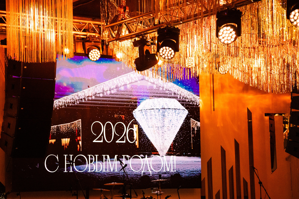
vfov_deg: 12.9
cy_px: 102
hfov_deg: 19.3
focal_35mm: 106
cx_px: 149
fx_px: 880
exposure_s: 1/500
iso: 6400
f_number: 4
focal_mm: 100
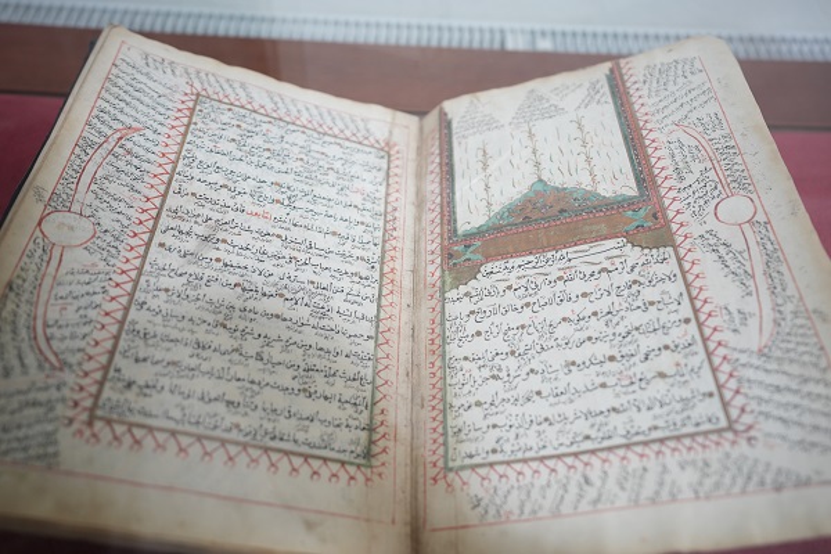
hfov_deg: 57.2
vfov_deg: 40.0
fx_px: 762
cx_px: 416
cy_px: 277
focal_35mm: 33
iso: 800
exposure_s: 1/60
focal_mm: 33
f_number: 2.8
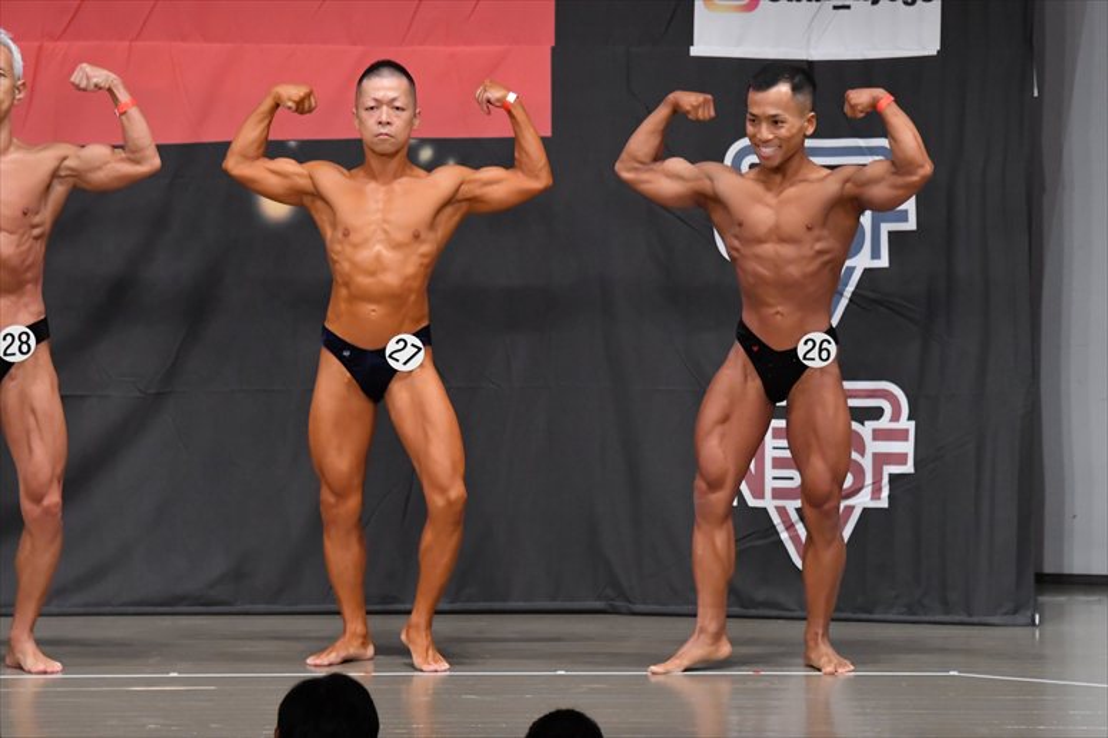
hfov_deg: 9.2
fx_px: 6922
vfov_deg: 6.1
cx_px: 554
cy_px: 369
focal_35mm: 225
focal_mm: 150
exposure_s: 1/400
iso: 5000
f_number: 5.6
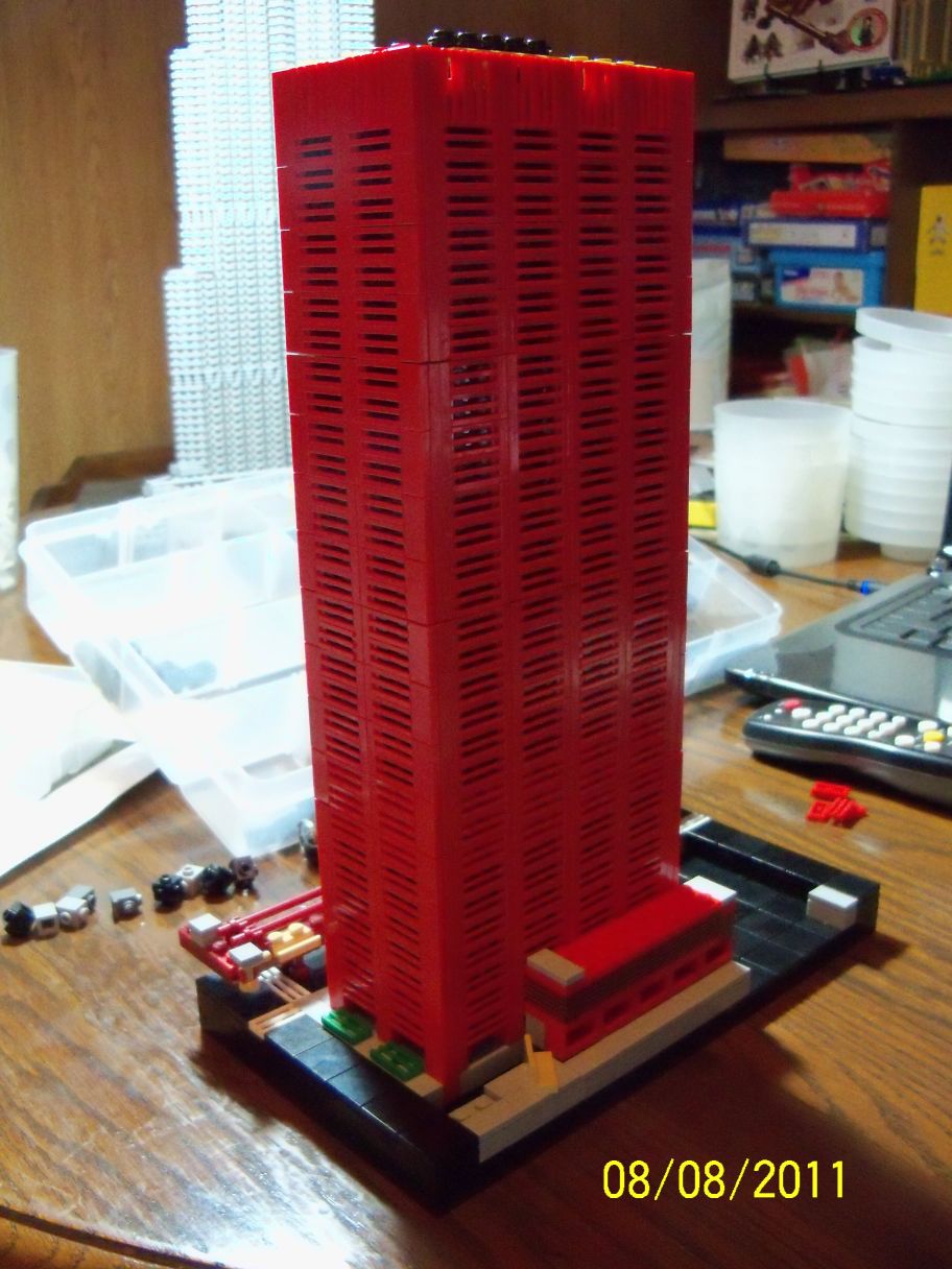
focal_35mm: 35
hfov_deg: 40.7
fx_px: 1283
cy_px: 634
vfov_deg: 52.6
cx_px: 476
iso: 800
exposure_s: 1/40
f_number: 3.5
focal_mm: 6.2
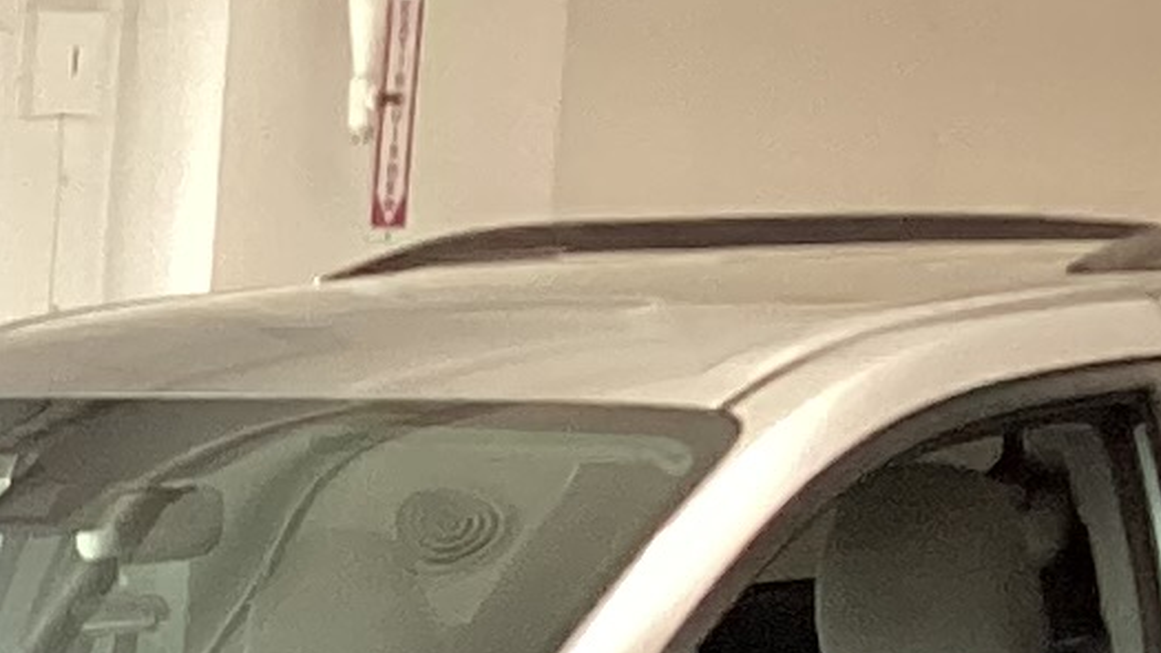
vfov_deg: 5.3
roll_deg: +0.3
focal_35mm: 210
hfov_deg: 9.0
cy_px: 2258
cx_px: -1862
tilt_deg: -17.1
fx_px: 6463
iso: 160
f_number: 2.4
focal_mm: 3.3
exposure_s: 1/60
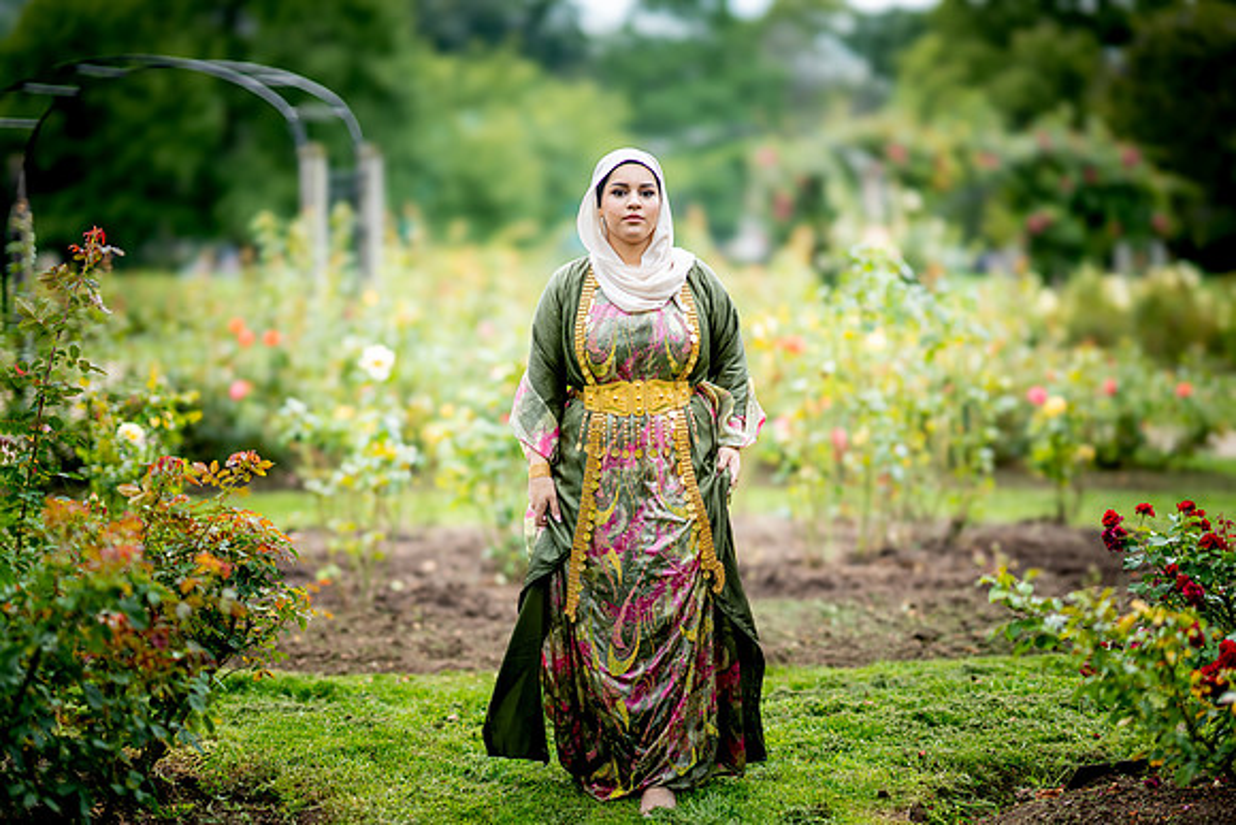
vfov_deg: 16.1
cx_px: 618
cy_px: 412
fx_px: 2919
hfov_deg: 23.9
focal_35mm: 85
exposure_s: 1/2500
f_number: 1.4
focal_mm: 85
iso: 100
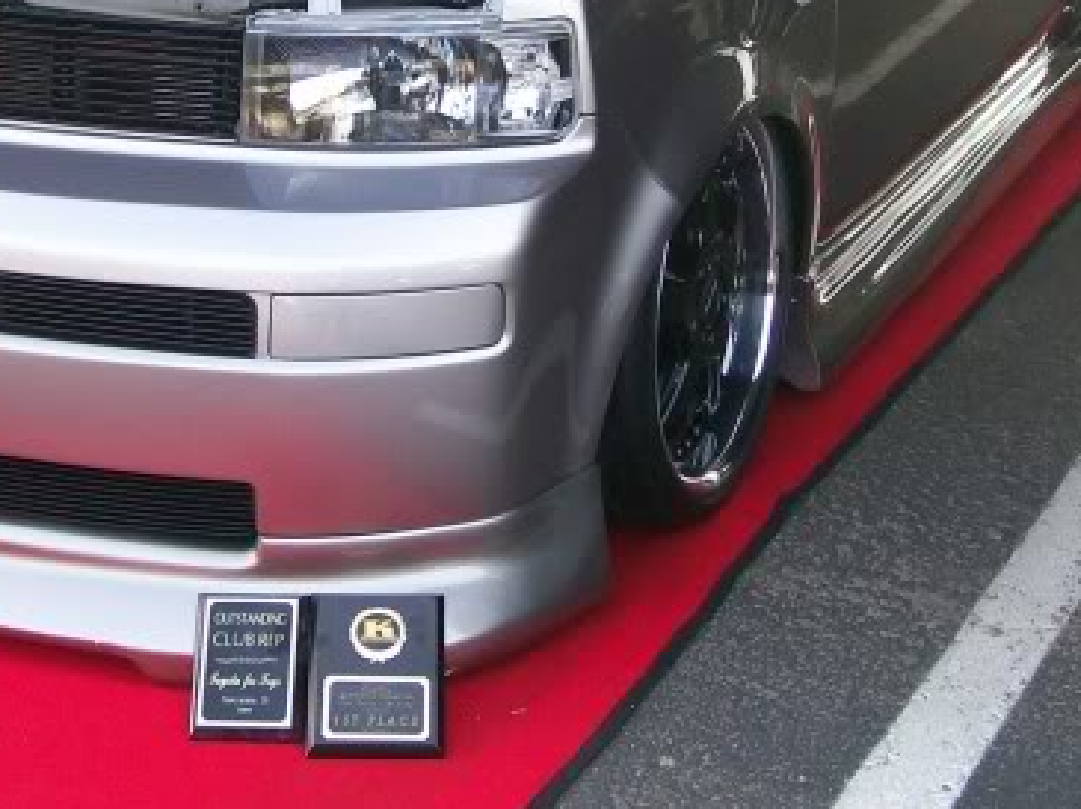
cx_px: 388
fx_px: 2465
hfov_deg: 24.7
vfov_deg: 18.5
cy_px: 166
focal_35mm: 79
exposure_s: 1/210
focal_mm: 6
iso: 80
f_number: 2.7
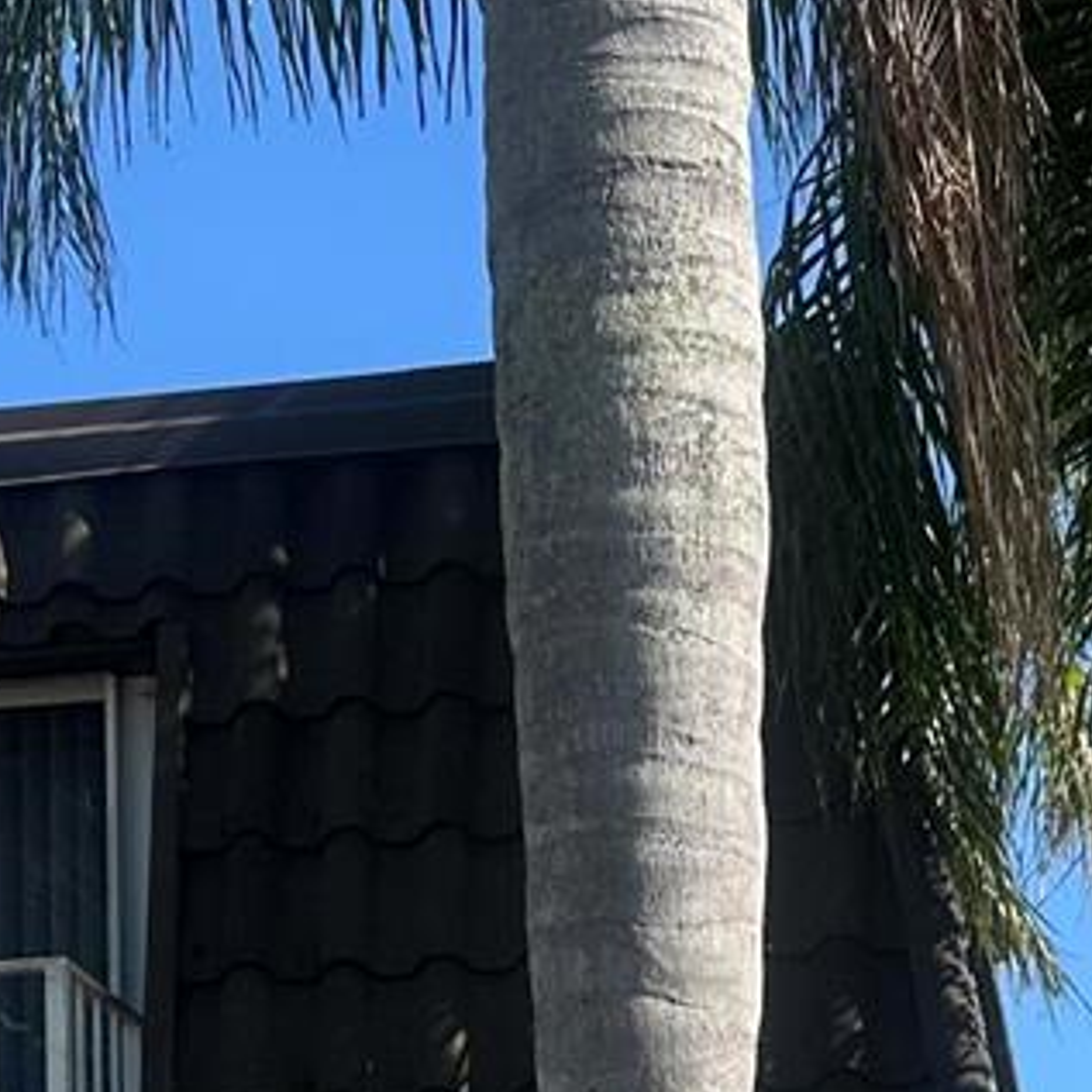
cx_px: 441
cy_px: 1716
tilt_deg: +3.0
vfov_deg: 14.9
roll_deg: -0.5
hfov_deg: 16.3
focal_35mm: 107
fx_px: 3819
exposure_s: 1/3058
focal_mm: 6.86
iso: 80
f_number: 1.78
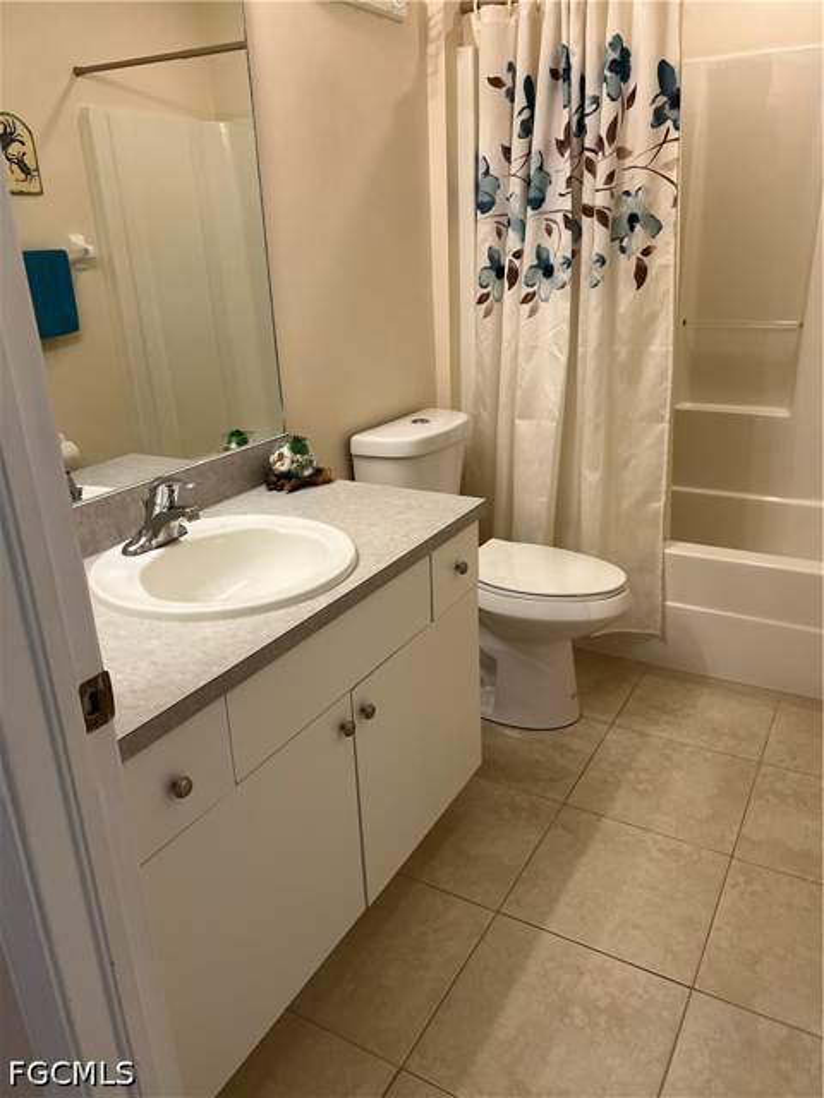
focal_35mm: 26
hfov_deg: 53.1
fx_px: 825
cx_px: 412
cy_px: 549
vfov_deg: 67.3
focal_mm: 5.7
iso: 100
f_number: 1.5
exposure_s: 1/120
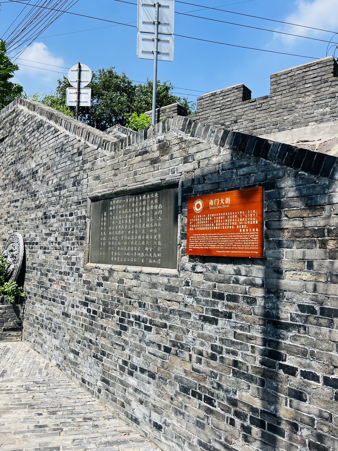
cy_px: 226
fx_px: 338
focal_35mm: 26
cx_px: 169
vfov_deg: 67.3
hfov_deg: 53.1
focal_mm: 5.1
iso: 50
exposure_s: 1/2571
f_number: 1.6
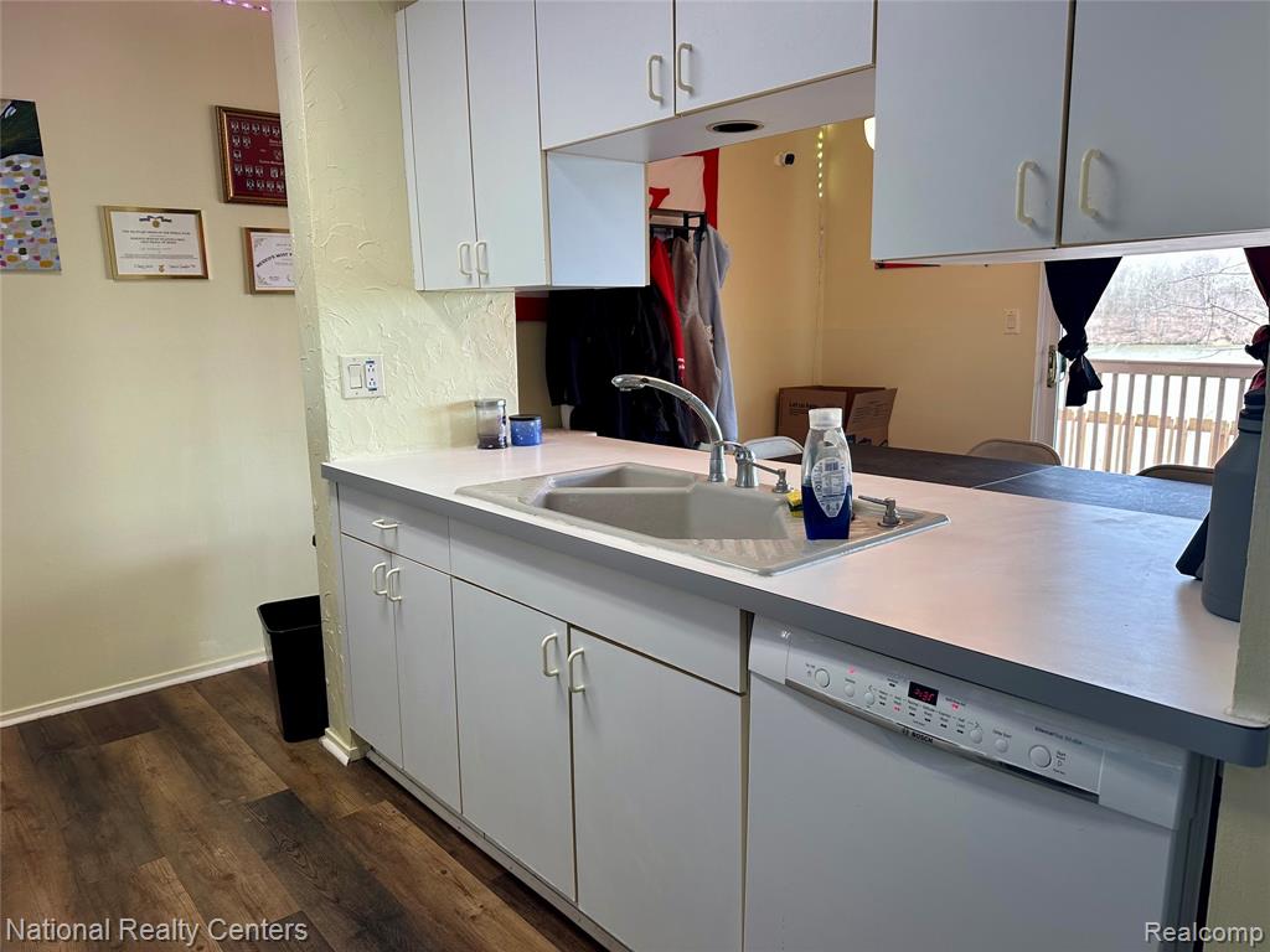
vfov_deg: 56.8
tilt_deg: -10.8
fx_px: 881
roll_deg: +1.0
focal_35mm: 24
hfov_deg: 71.6
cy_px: 476
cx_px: 635
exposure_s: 1/120
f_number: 1.78
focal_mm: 6.86
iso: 160
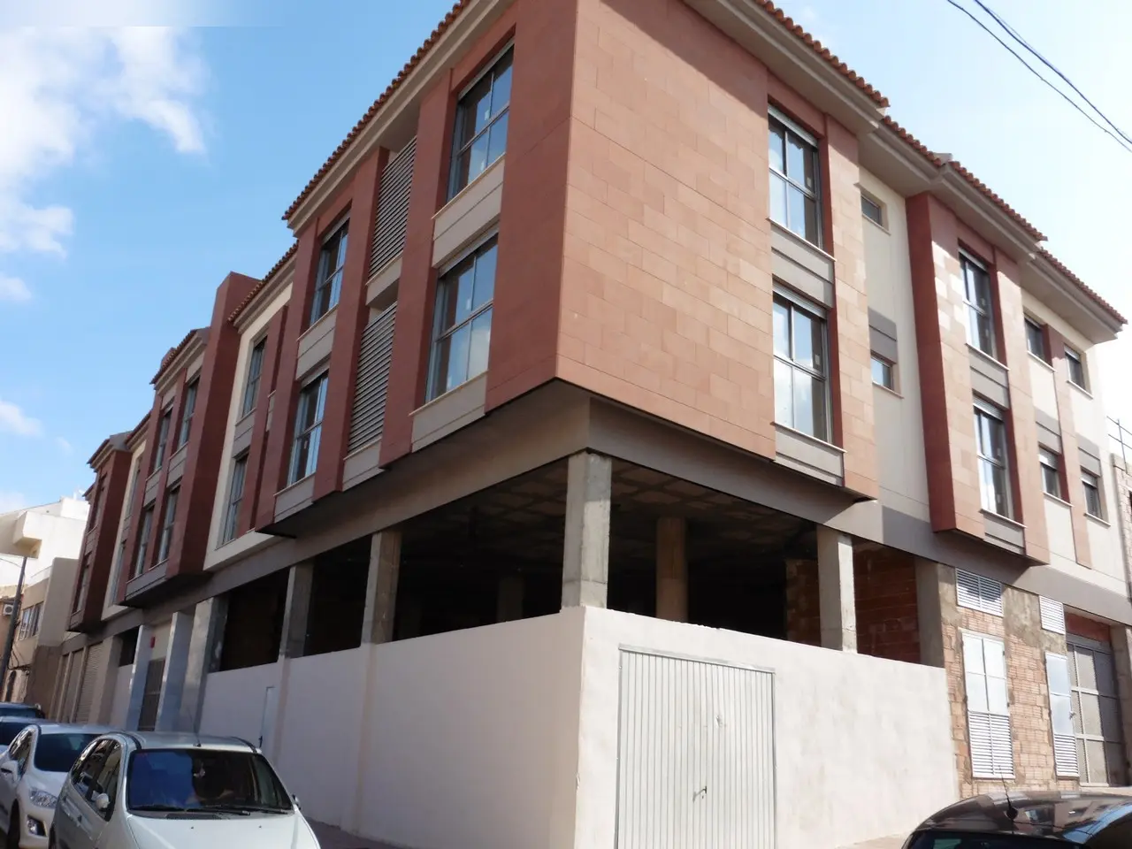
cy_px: 424
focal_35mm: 30
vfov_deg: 46.8
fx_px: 981
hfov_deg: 60.0
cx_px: 566
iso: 100
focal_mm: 5.4
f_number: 4.5
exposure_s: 1/500
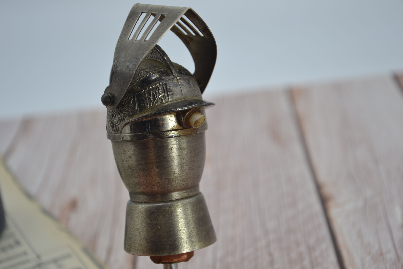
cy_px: 134
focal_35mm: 87
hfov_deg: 23.4
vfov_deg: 15.7
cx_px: 202
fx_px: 974
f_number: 5.6
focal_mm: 58
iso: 110
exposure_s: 1/125
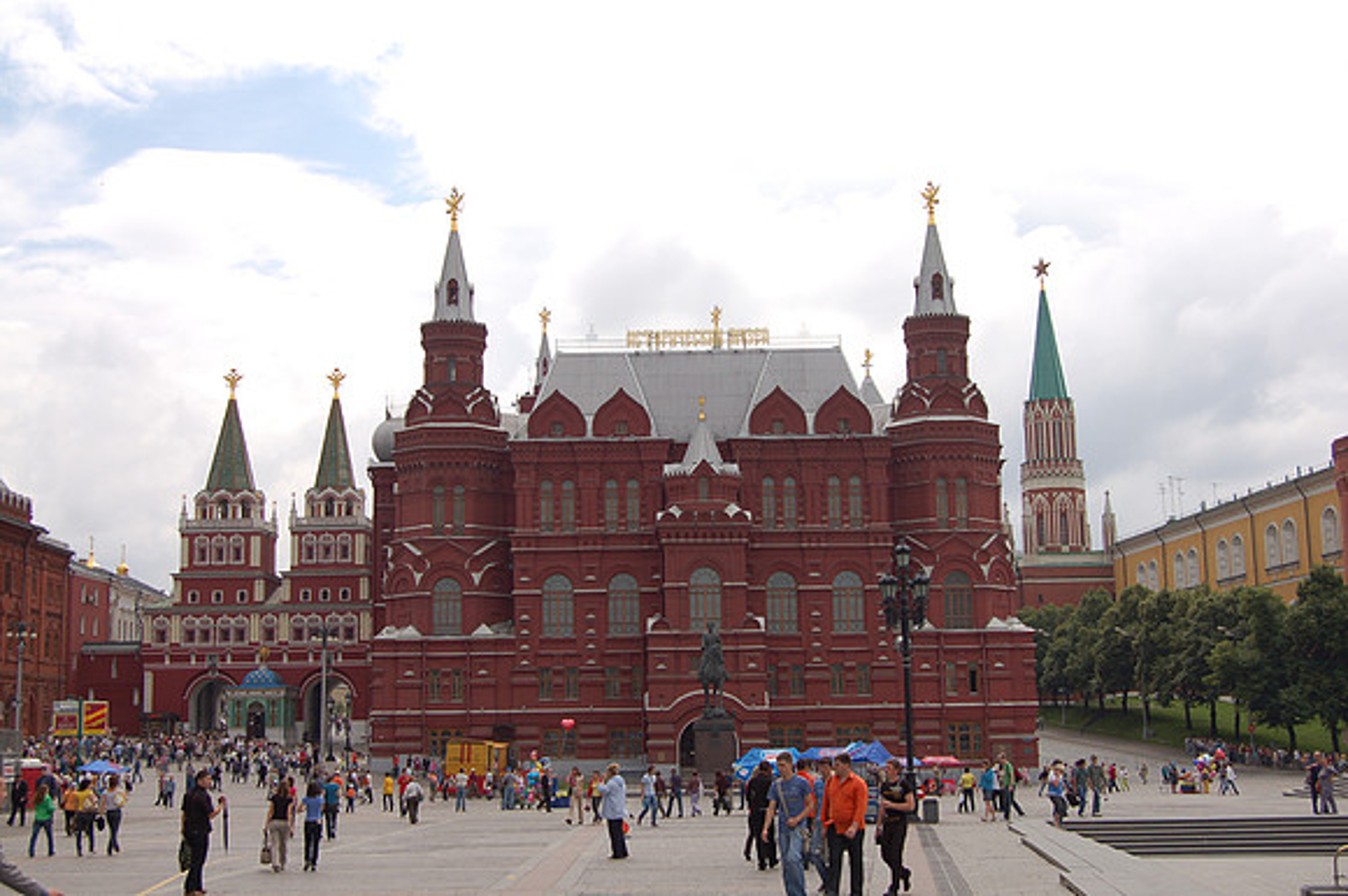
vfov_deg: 29.8
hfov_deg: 43.6
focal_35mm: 45
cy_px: 448
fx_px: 1684
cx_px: 674
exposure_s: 1/500
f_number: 8
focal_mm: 30
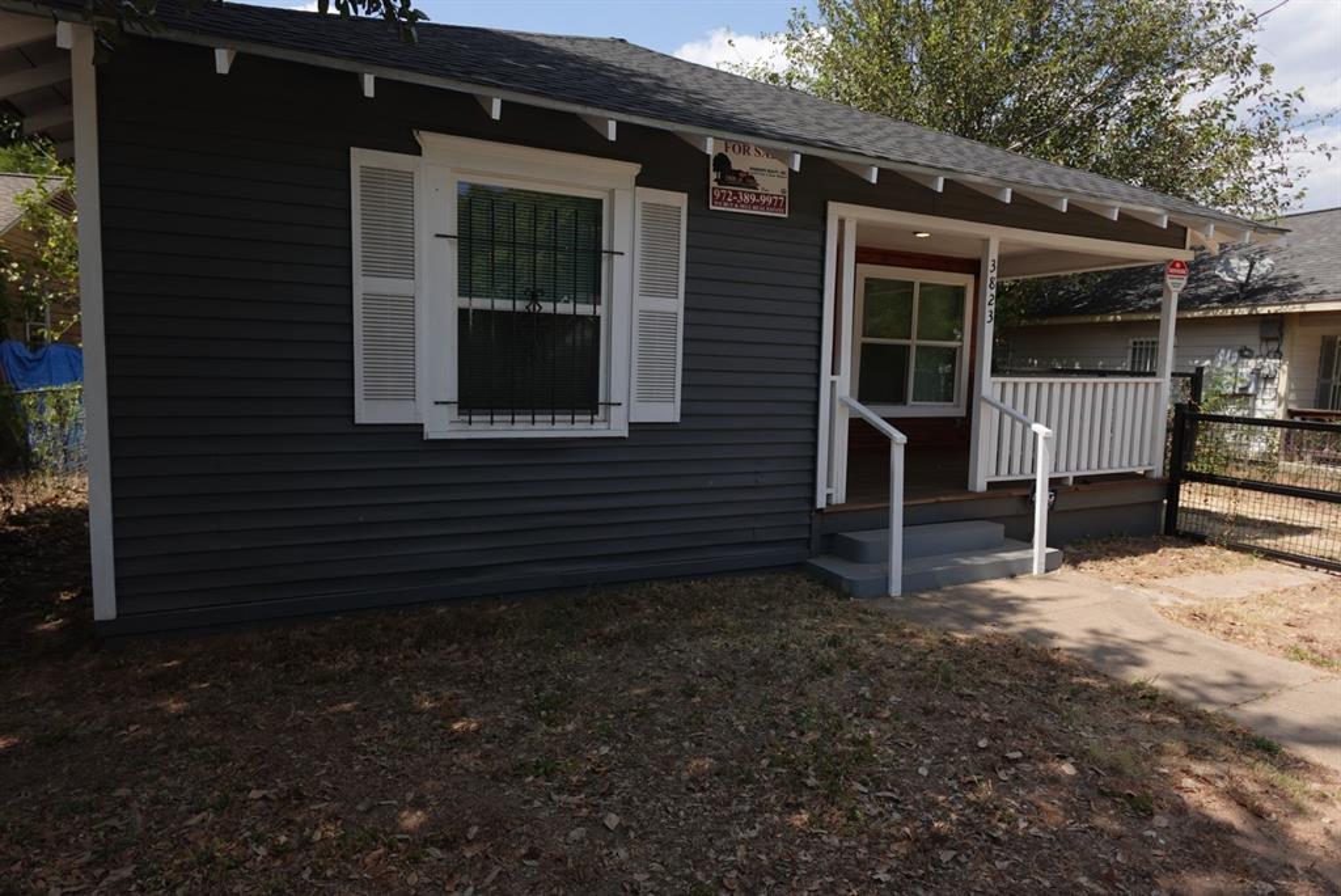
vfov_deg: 62.0
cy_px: 448
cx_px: 670
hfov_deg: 83.9
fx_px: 745
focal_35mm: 20
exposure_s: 1/3200
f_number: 2
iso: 125
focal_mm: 7.6
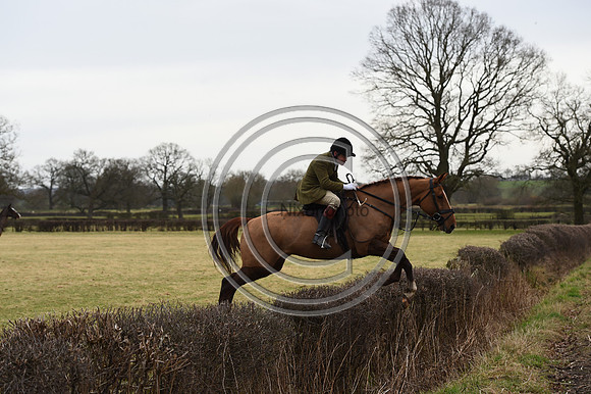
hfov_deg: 20.8
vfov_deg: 13.9
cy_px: 197
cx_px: 296
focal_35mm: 98
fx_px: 1608
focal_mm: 98
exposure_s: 1/1250
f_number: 5.6
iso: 720
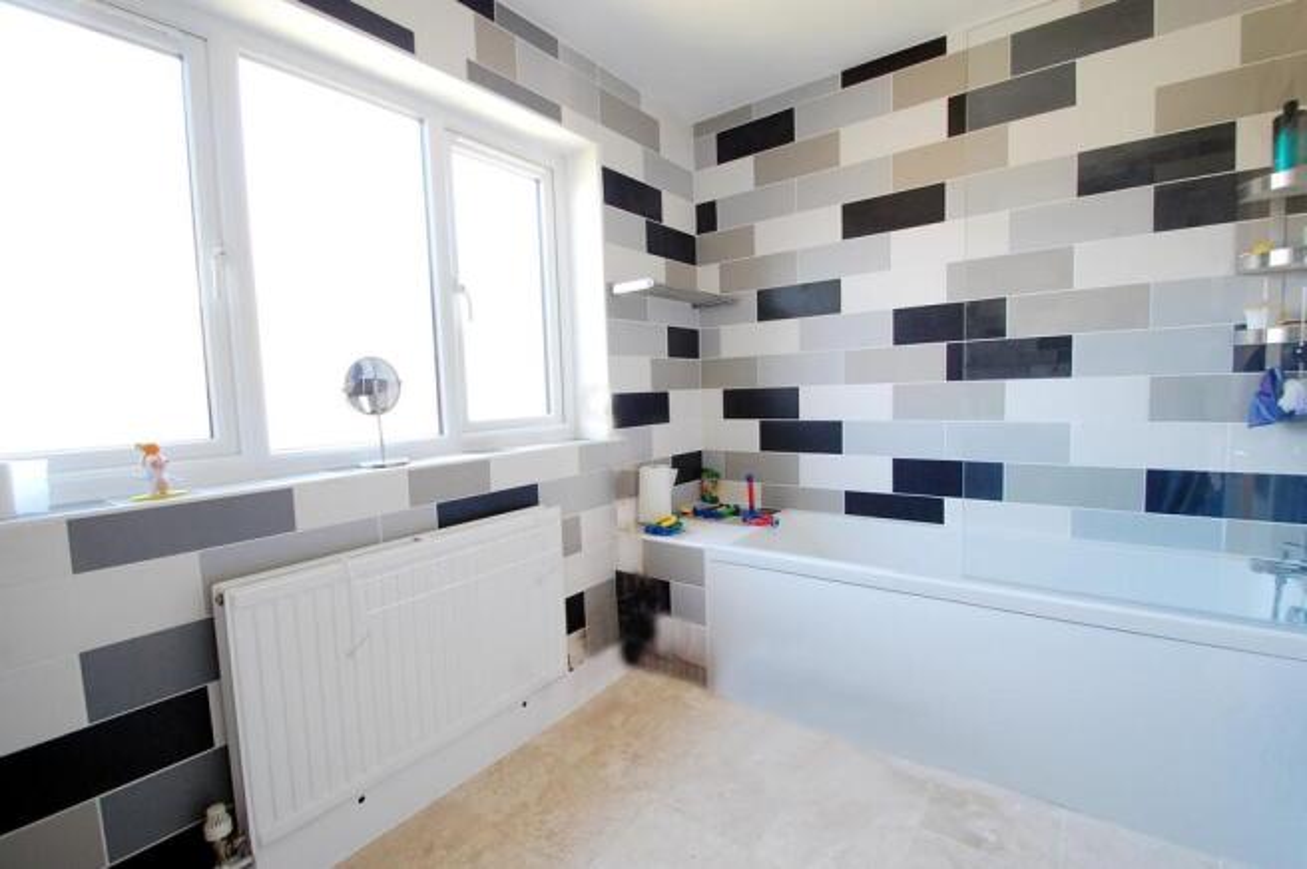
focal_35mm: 15
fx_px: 544
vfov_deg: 77.2
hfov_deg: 100.4
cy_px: 434
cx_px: 654
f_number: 7.1
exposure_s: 1/30
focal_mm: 10
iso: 800
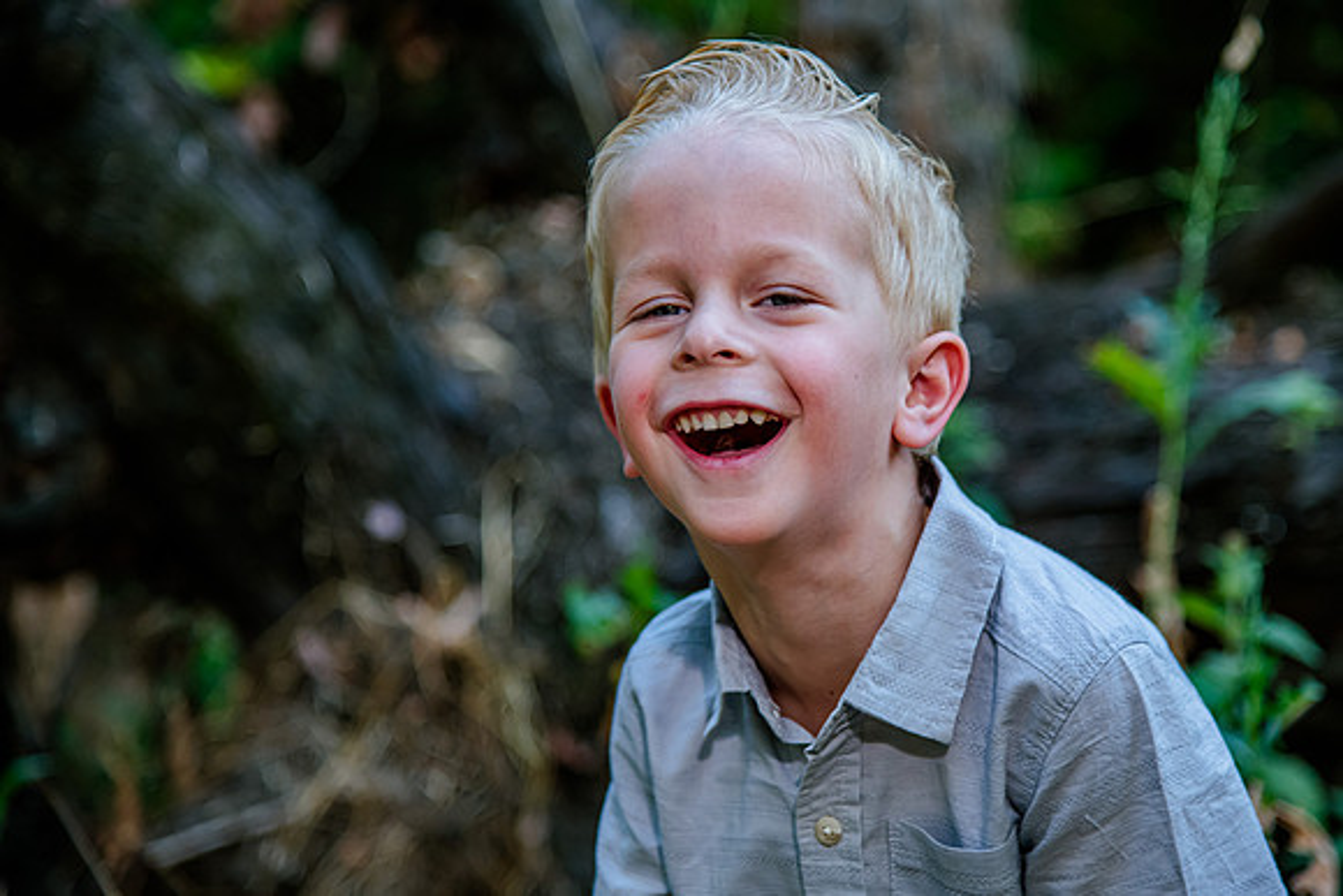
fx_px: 4379
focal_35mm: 117
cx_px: 751
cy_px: 432
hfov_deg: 17.4
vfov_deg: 11.7
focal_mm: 105
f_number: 4
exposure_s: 1/320
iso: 800
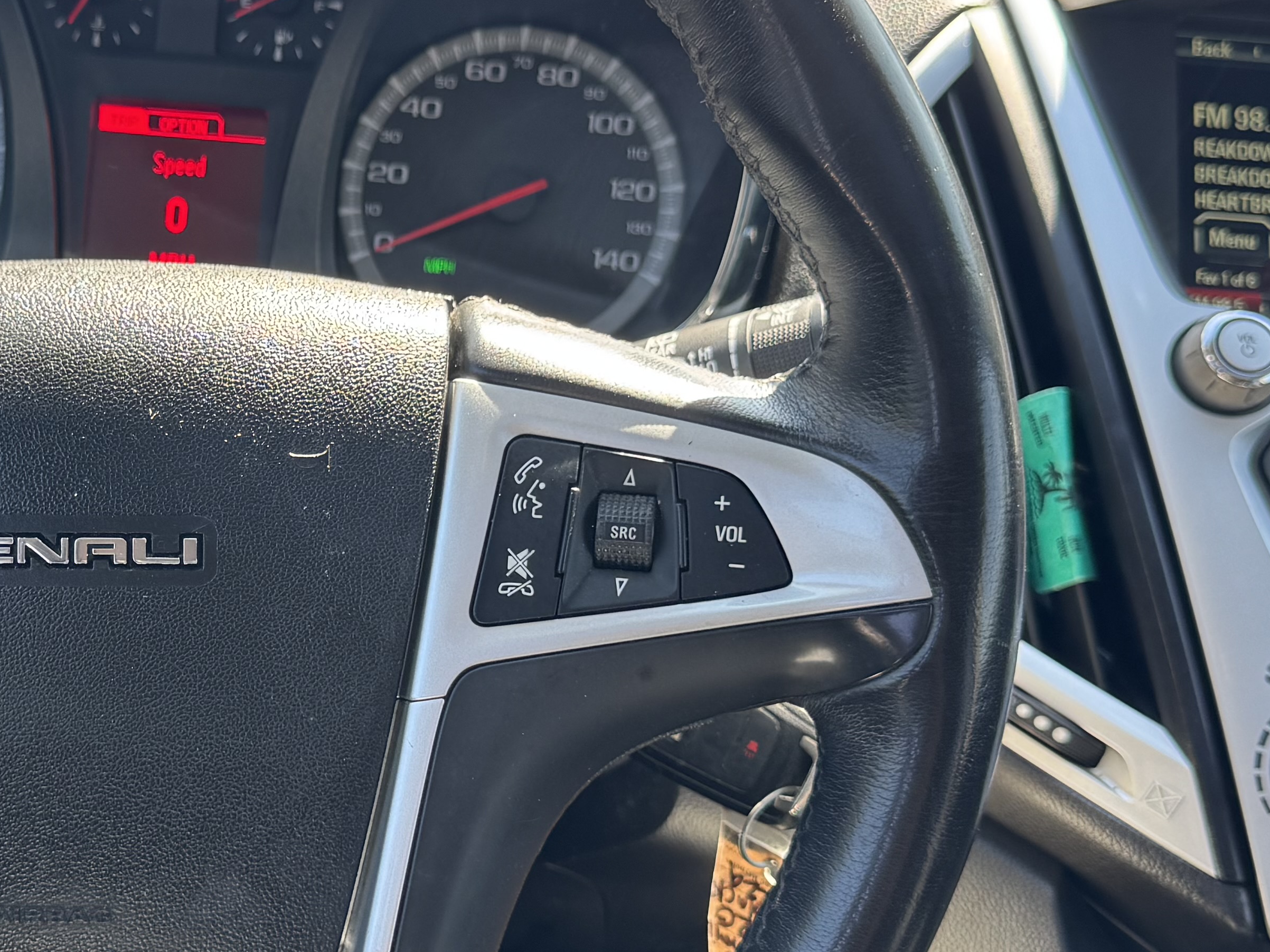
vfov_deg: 25.7
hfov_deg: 32.6
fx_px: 2091
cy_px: 485
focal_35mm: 57
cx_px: 212
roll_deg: +1.4
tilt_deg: -26.4
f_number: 1.78
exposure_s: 1/130
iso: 50
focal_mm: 6.76
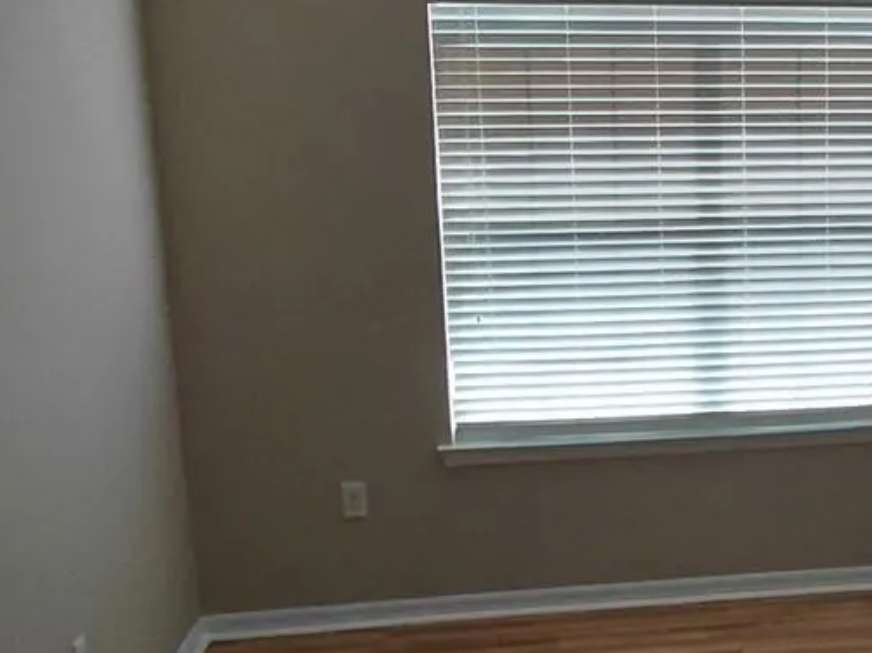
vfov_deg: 28.4
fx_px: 1284
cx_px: 691
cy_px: 413
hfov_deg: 36.3
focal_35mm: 51
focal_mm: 1.64
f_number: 2.2
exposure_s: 1/60
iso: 50
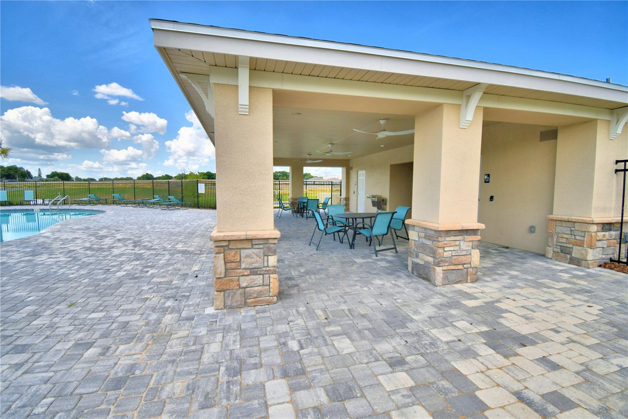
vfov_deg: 77.3
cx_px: 314
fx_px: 262
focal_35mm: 15
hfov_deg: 100.4
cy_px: 210
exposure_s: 1/1000
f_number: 4.5
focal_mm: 10
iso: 100
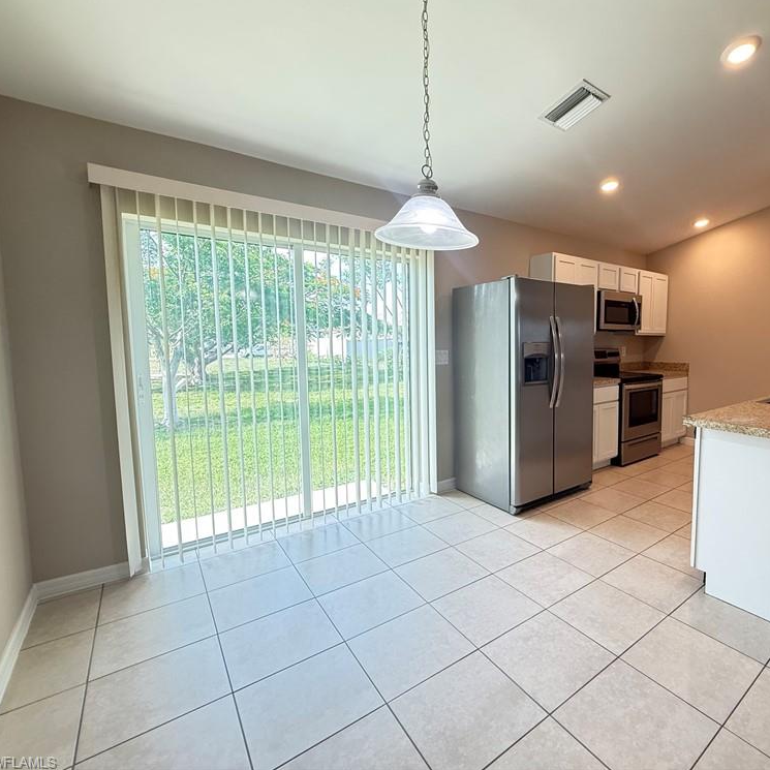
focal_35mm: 17
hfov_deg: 81.4
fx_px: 428
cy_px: 375
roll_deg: -0.5
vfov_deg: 84.0
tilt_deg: -4.3
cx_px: 509
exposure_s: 1/120
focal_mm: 2.22
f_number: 2.2
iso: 400
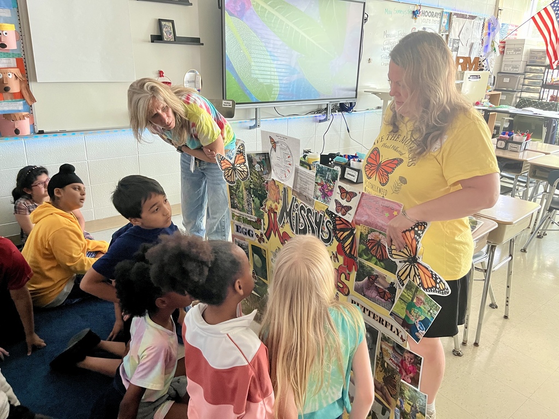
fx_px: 420
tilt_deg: -18.5
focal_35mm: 26
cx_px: 280
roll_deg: -2.7
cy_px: 210
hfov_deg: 67.3
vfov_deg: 53.1
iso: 250
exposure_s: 1/60
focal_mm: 5.1
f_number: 1.6
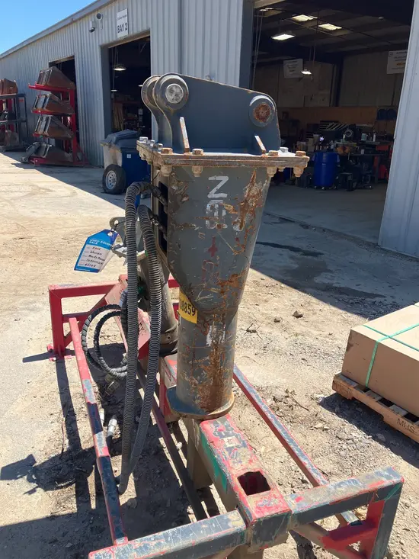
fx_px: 452
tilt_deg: -18.2
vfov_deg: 63.4
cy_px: 280
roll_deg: -3.3
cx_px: 210
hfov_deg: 49.8
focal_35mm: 28
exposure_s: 1/1104
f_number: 1.8
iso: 32
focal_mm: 3.99
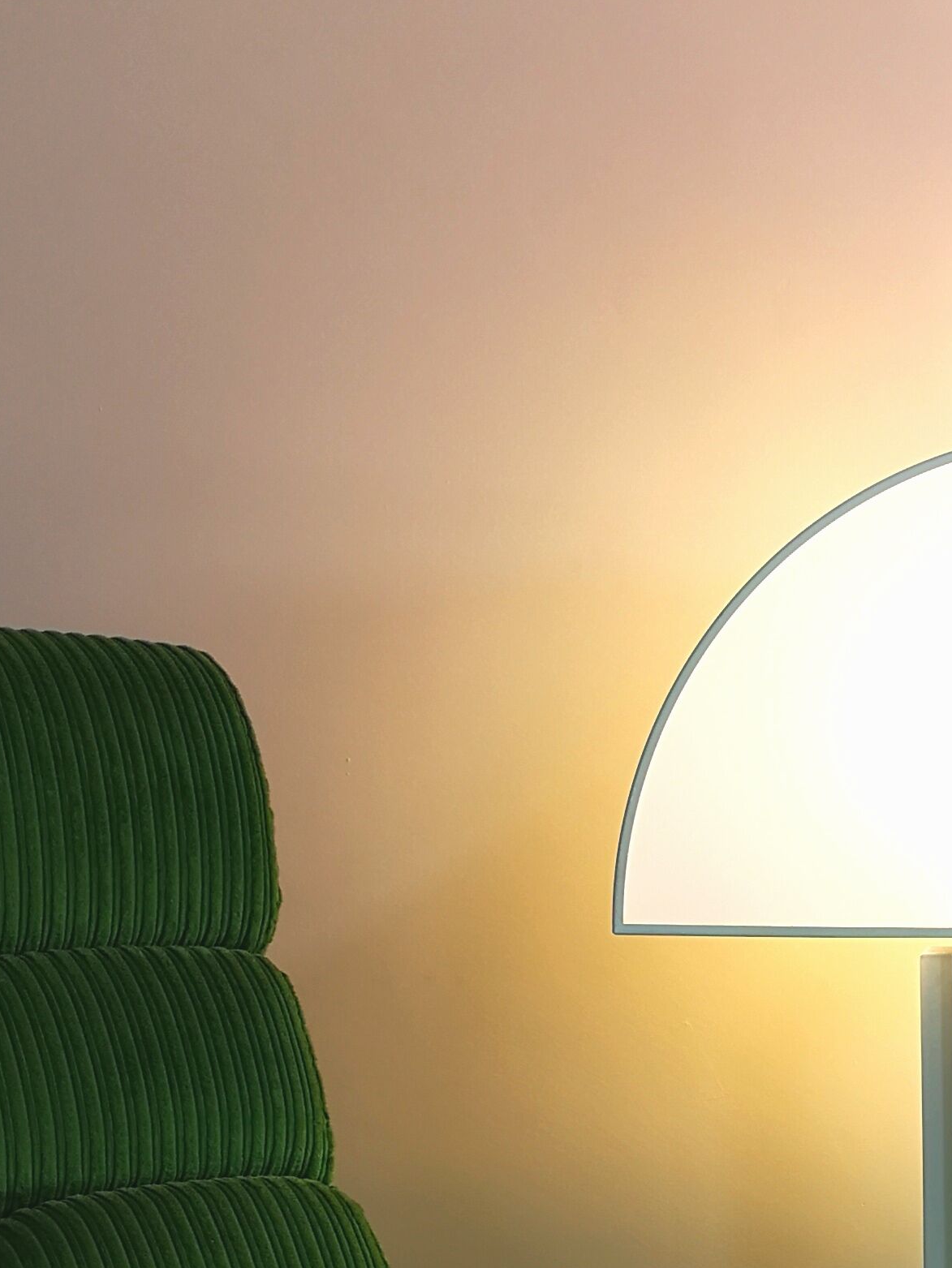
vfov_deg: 29.5
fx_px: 2309
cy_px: 1127
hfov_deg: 22.0
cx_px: 1053
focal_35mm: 63
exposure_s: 1/100
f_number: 1.8
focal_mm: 3.95
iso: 50
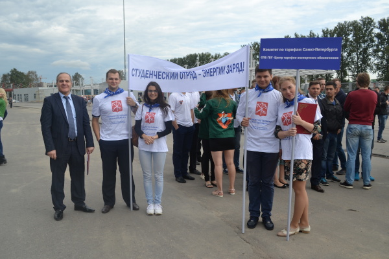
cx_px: 194
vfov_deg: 43.6
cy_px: 130
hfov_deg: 61.9
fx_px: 324
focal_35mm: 30
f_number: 5.6
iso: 100
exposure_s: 1/250
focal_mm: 20
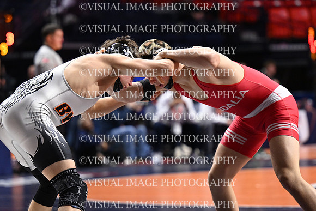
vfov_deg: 6.8
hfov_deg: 10.2
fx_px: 1773
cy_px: 106
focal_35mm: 202
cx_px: 158
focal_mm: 135
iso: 2500
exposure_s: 1/1000
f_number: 2.8
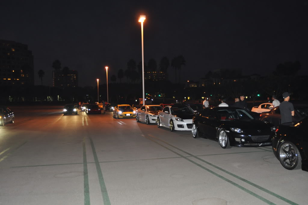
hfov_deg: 55.2
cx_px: 154
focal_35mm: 34
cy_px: 102
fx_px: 295
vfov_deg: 38.3
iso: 800
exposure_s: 1/60
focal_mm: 23
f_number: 3.8
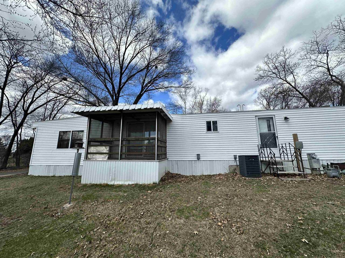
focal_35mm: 14
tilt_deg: +10.2
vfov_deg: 85.7
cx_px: 172
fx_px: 140
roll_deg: -2.0
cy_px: 129
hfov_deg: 102.1
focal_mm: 2.22
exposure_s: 1/2257
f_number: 2.2
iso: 50
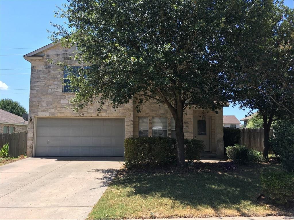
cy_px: 110
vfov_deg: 48.2
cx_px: 147
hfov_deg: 61.7
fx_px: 246
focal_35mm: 29
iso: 25
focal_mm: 4.15
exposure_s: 1/705
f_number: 2.2
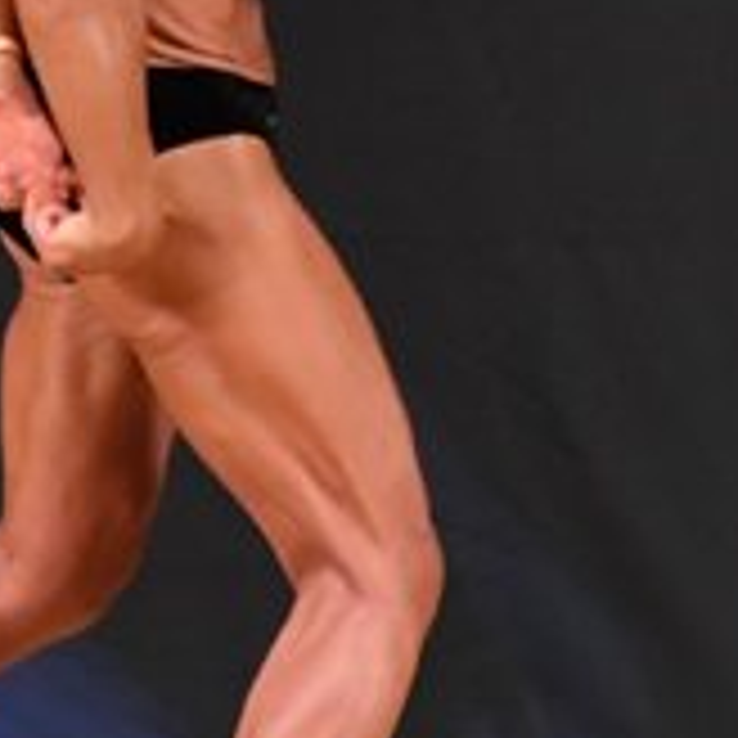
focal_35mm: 1202
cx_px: -331
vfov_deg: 1.5
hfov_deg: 1.5
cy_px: 22
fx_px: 28993
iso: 5000
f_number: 5.6
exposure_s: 1/400
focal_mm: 200
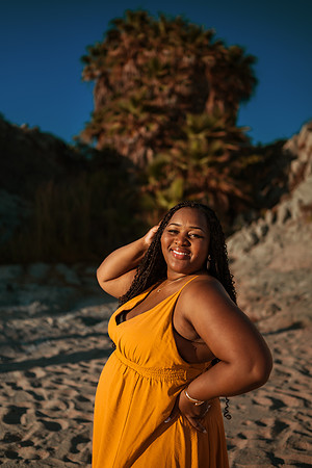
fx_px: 455
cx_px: 156
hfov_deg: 37.9
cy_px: 234
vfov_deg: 54.4
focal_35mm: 35
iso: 100
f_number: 1.8
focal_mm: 35
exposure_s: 1/4000
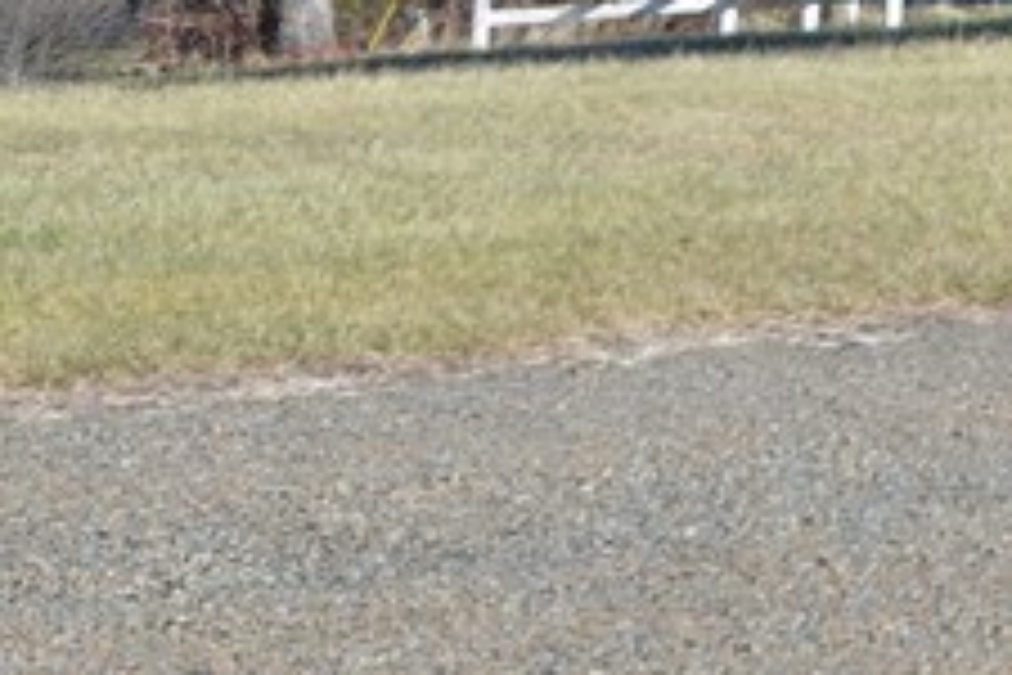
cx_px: 2224
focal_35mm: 188
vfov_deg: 7.1
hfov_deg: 9.9
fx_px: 5284
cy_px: -468
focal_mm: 26
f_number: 7.1
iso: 100
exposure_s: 1/200
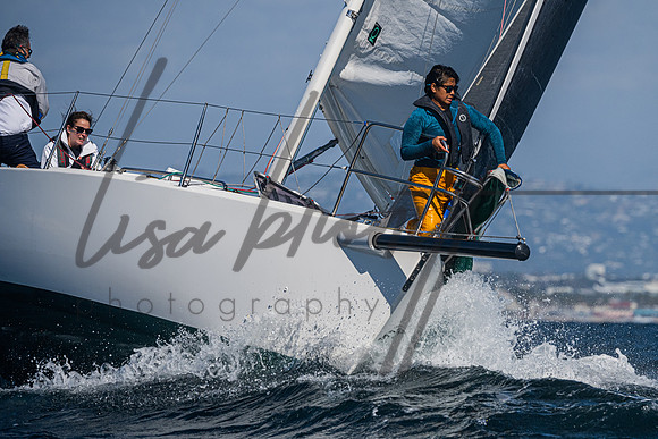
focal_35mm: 377
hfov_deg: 5.5
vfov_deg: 3.7
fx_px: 6885
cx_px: 404
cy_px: 252
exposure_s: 1/6400
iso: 400
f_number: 6.3
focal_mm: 290
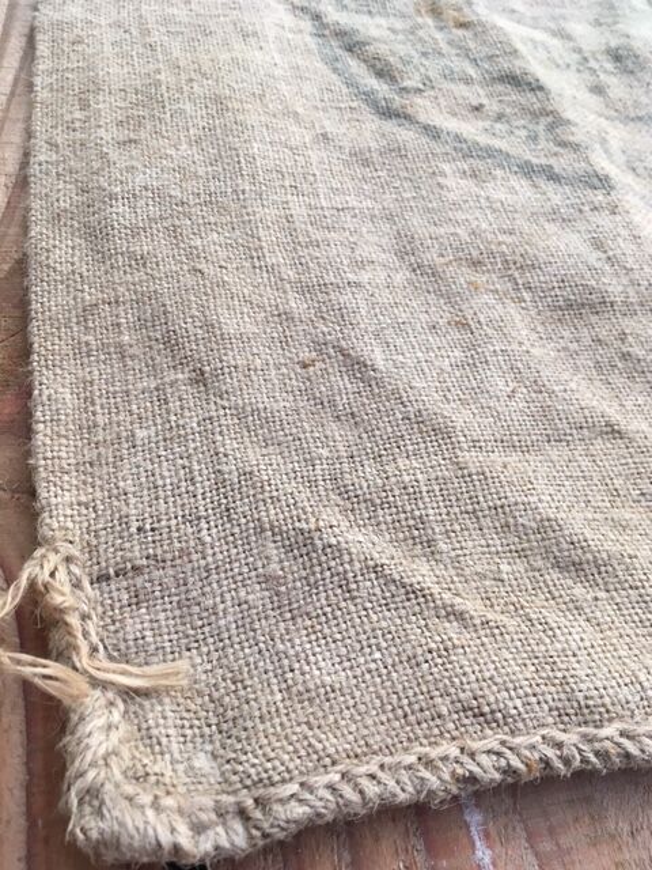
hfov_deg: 48.2
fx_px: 728
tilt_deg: -55.1
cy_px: 435
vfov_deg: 61.7
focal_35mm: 29
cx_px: 326
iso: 32
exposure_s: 1/33
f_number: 2.2
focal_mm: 4.15
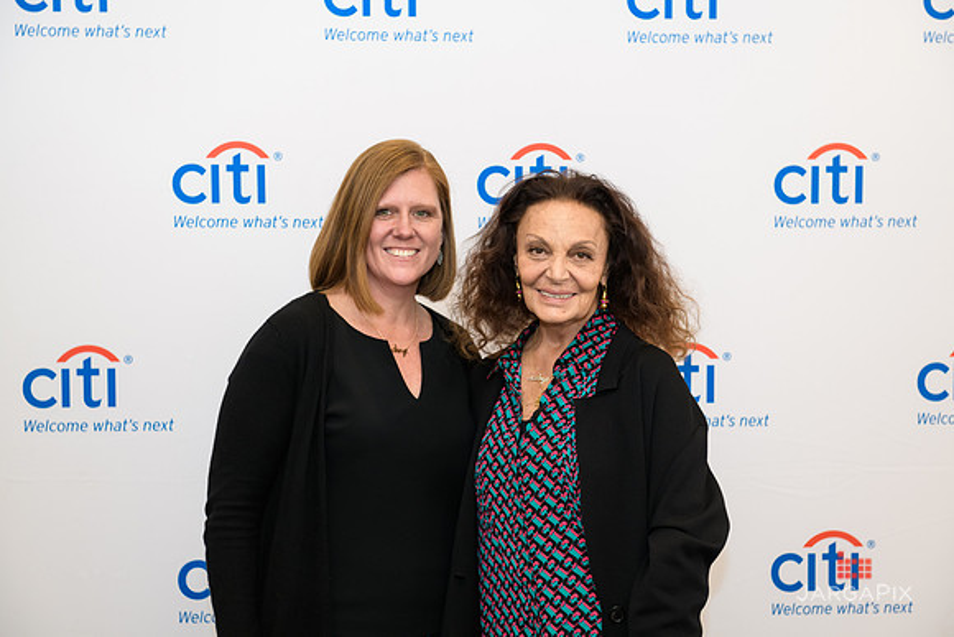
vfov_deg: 19.5
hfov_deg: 28.8
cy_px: 318
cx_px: 477
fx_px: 1855
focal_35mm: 70
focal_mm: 70
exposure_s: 1/125
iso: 800
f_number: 4
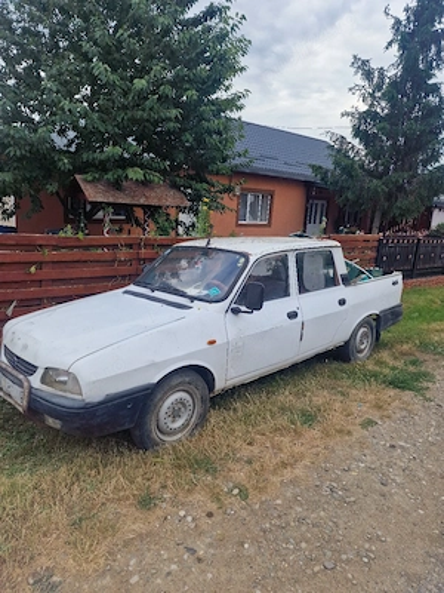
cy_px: 296
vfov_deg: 73.9
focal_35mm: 23
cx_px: 222
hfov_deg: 58.9
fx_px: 393
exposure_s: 1/182
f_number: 1.8
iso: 50
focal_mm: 6.4
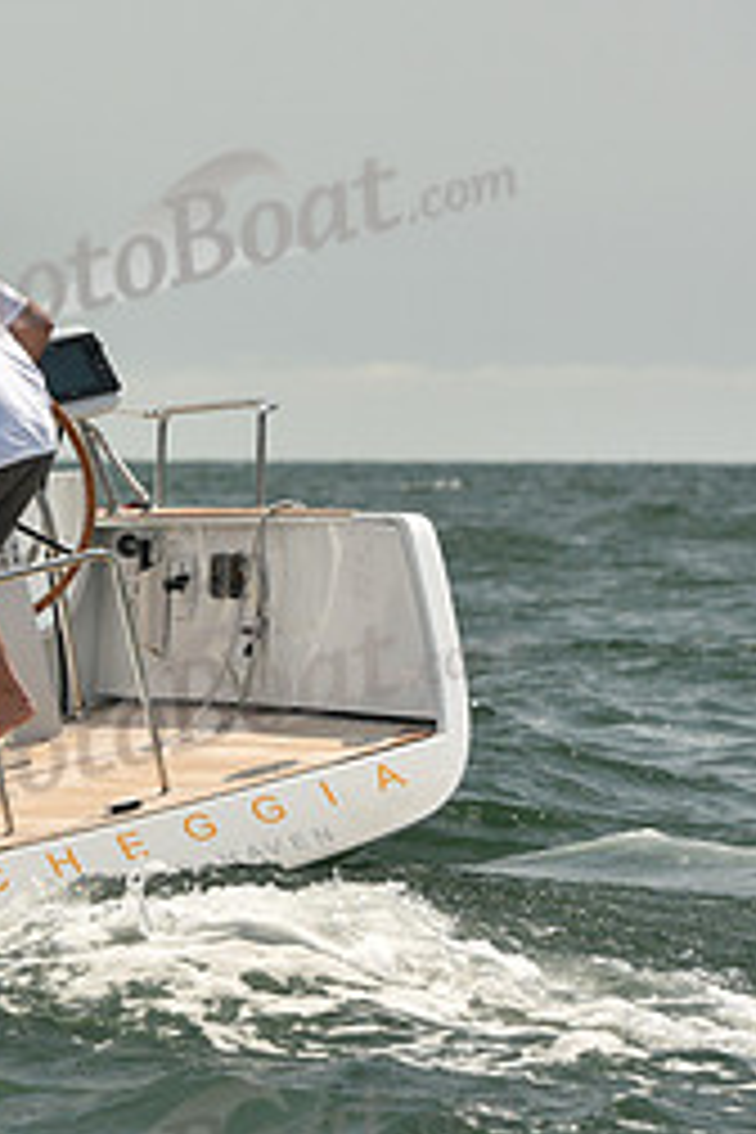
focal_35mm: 322
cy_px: 542
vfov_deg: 6.4
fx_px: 10142
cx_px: -346
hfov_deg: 4.2
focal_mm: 140
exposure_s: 1/1000
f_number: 7.1
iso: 320
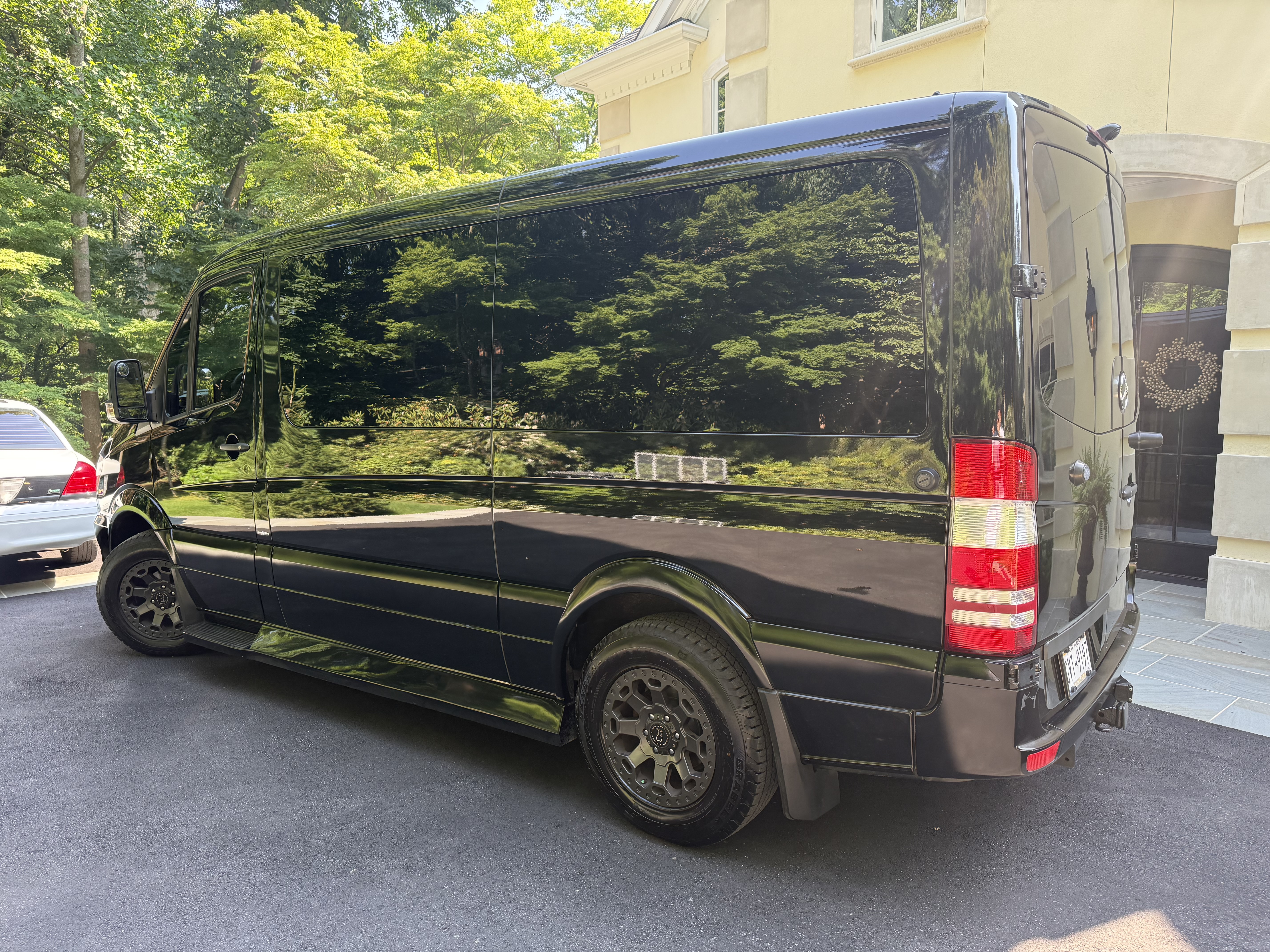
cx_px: 635
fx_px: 881
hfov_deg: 71.6
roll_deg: +0.0
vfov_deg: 56.8
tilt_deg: -7.3
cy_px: 476
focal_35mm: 24
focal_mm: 6.76
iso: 125
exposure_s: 1/243
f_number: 1.78
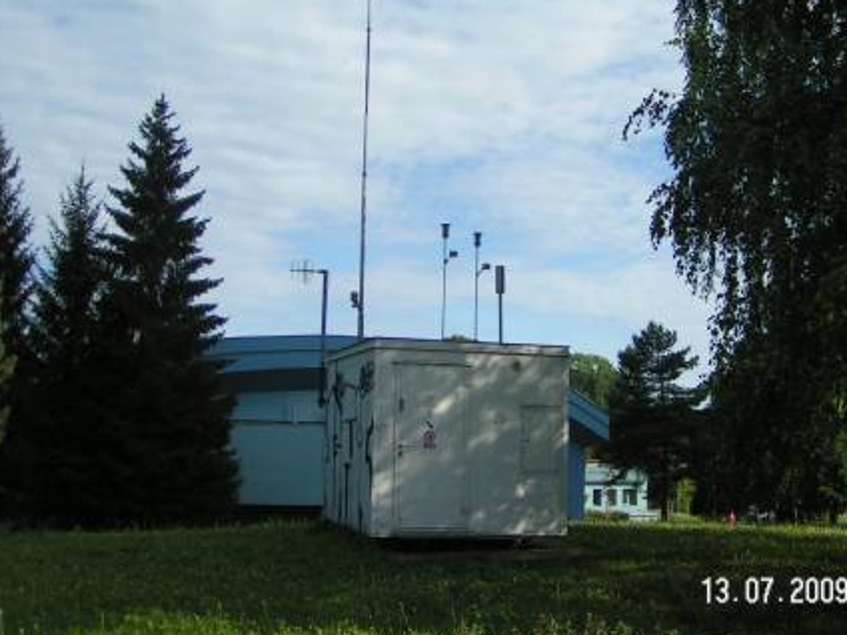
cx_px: 449
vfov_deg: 33.6
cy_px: 302
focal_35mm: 43
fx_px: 1052
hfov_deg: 43.8
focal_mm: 5.8
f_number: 3.2
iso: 50
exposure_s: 1/1000
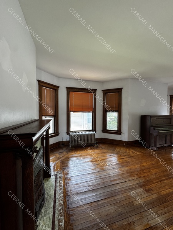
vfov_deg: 102.1
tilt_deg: -3.0
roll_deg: -0.5
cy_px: 115
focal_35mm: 14
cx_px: 86
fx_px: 93
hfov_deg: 85.7
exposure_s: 1/99
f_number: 2.2
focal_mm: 2.22
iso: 200
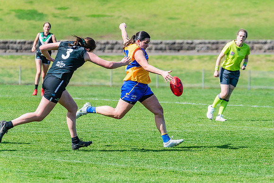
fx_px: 2932
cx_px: 160
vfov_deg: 3.6
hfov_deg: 5.3
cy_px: 78
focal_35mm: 385
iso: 800
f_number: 9
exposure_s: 1/1600
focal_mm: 330
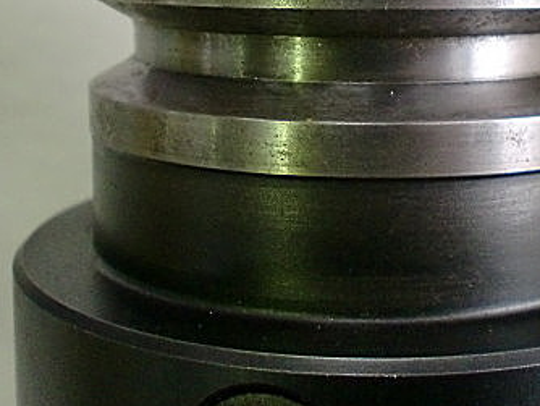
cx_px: 323
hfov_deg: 28.9
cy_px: 61
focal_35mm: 67
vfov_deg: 21.6
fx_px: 1046
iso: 320
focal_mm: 6.3
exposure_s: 1/60
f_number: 3.1
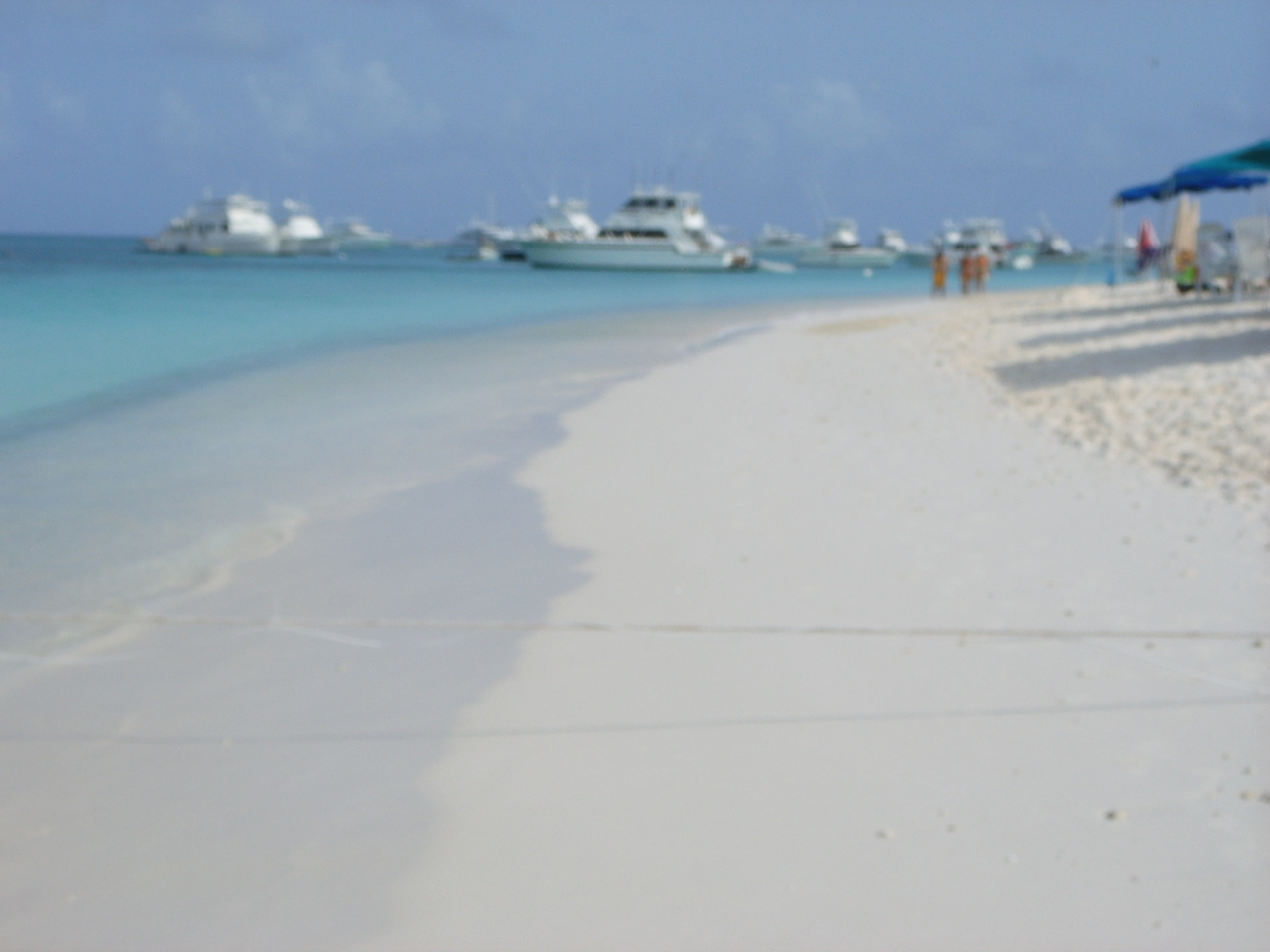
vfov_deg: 21.0
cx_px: 635
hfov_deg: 27.8
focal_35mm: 70
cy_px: 476
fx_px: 2568
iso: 50
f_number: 7.2
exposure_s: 1/500
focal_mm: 11.8
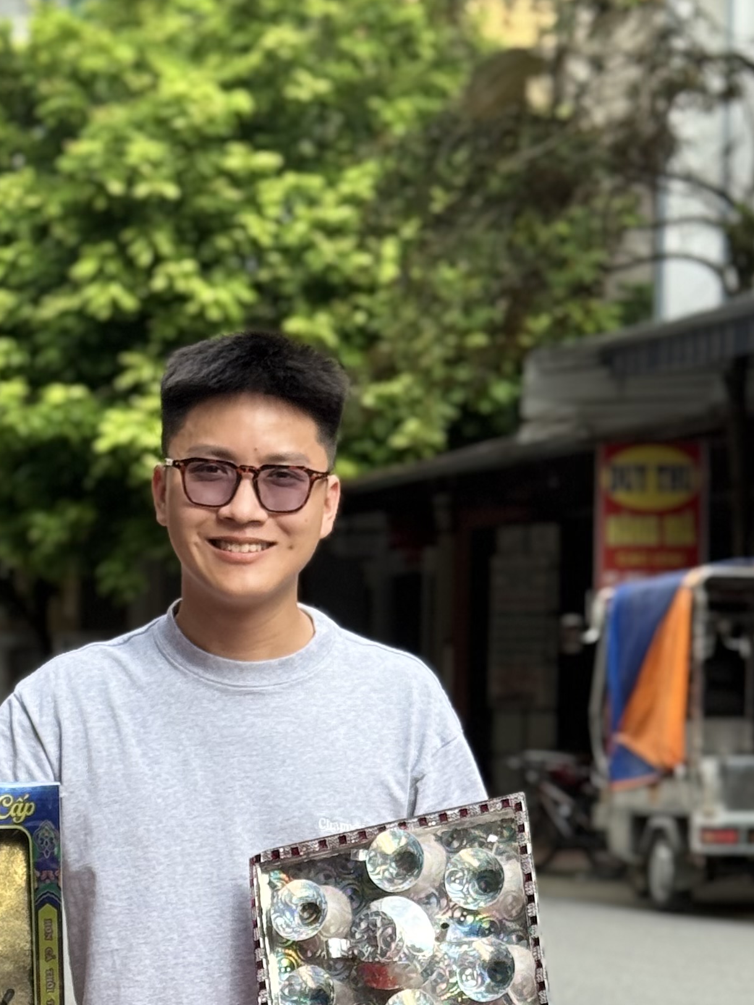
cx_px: 244
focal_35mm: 119
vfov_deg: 16.0
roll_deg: +0.2
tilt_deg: -6.7
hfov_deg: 12.4
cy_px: 1144
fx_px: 3455
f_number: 1.78
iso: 64
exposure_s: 1/1458
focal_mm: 6.76
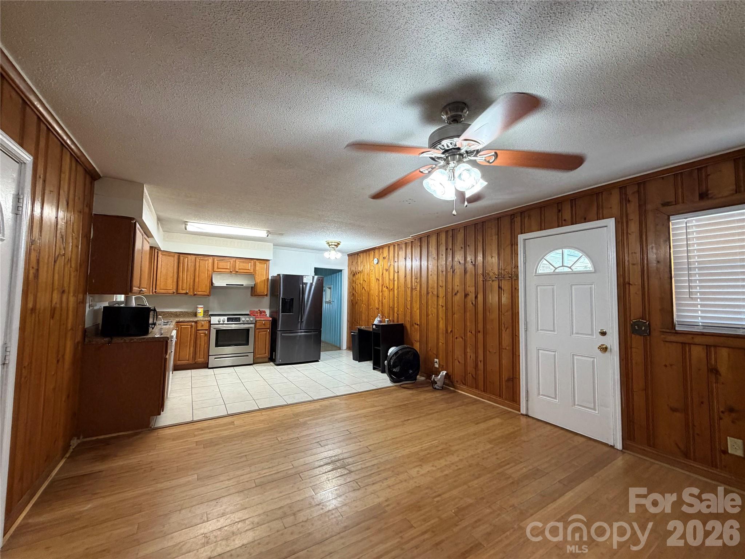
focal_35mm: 14
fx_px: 301
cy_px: 280
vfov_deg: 85.7
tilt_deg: +3.5
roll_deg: -0.5
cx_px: 372
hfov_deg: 102.1
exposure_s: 1/60
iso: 250
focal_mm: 2.22
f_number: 2.2
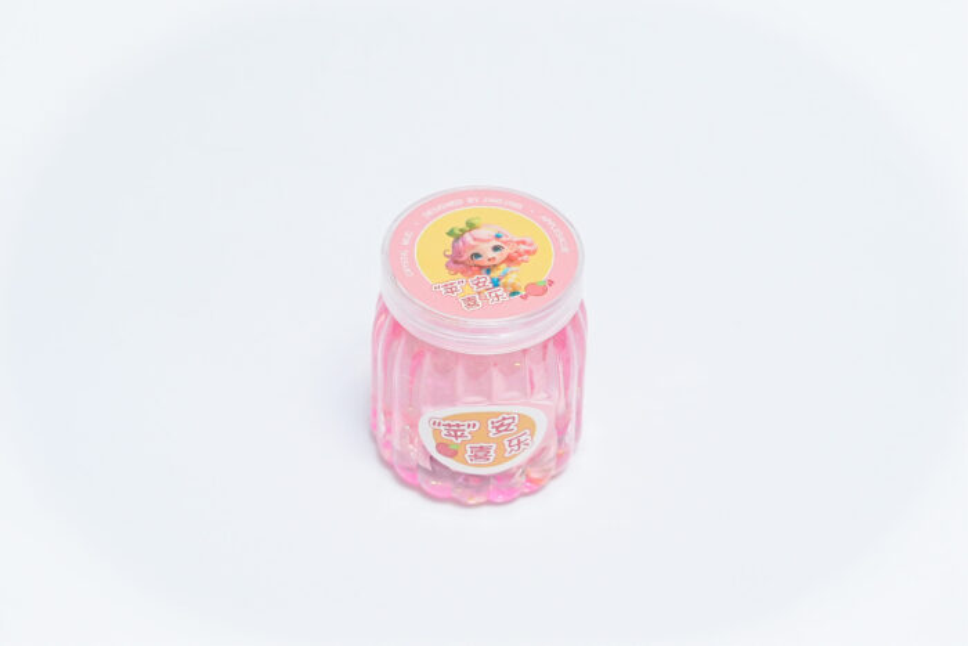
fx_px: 1721
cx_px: 484
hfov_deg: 31.4
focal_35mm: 64
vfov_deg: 21.3
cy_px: 323
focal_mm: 43
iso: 3200
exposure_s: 1/640
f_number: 4.5
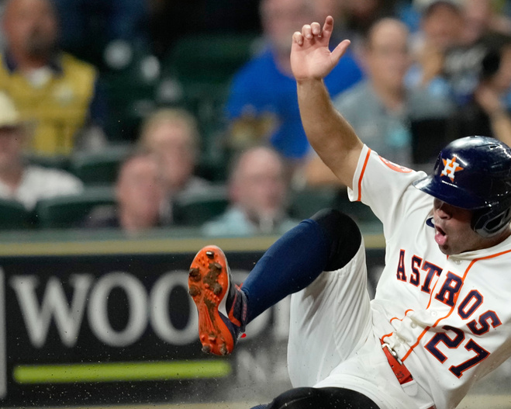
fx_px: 8816
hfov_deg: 3.3
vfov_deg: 2.7
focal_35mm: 583
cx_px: 391
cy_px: 253
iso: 4000
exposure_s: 1/2500
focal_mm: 400
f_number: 2.8
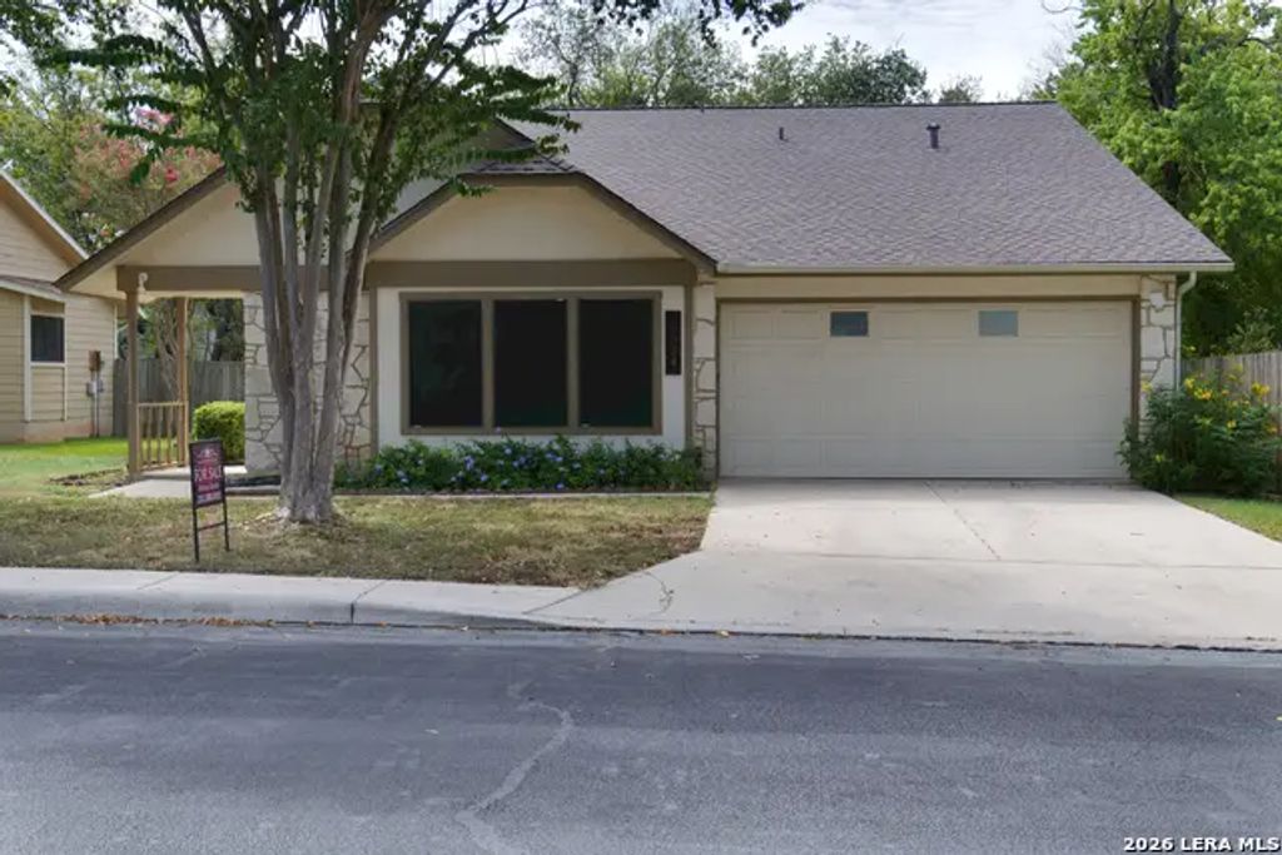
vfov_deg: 30.9
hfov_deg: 45.0
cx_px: 641
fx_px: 1549
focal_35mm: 44
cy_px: 428
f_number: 7.1
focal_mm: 29
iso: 100
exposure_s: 1/160
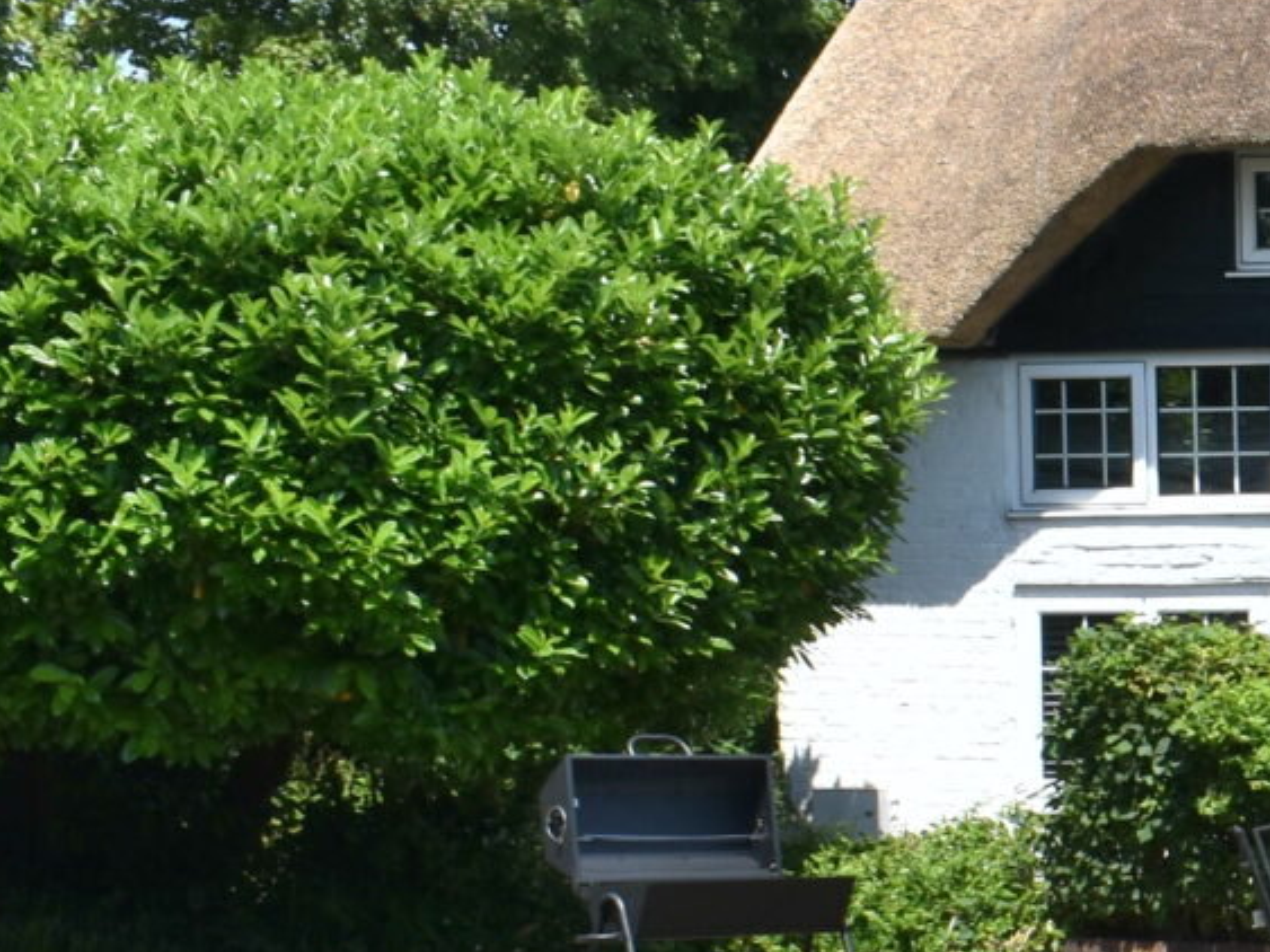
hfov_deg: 14.9
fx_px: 4328
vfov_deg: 12.5
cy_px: 863
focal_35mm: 118
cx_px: 2154
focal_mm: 18
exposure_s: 1/320
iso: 100
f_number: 9
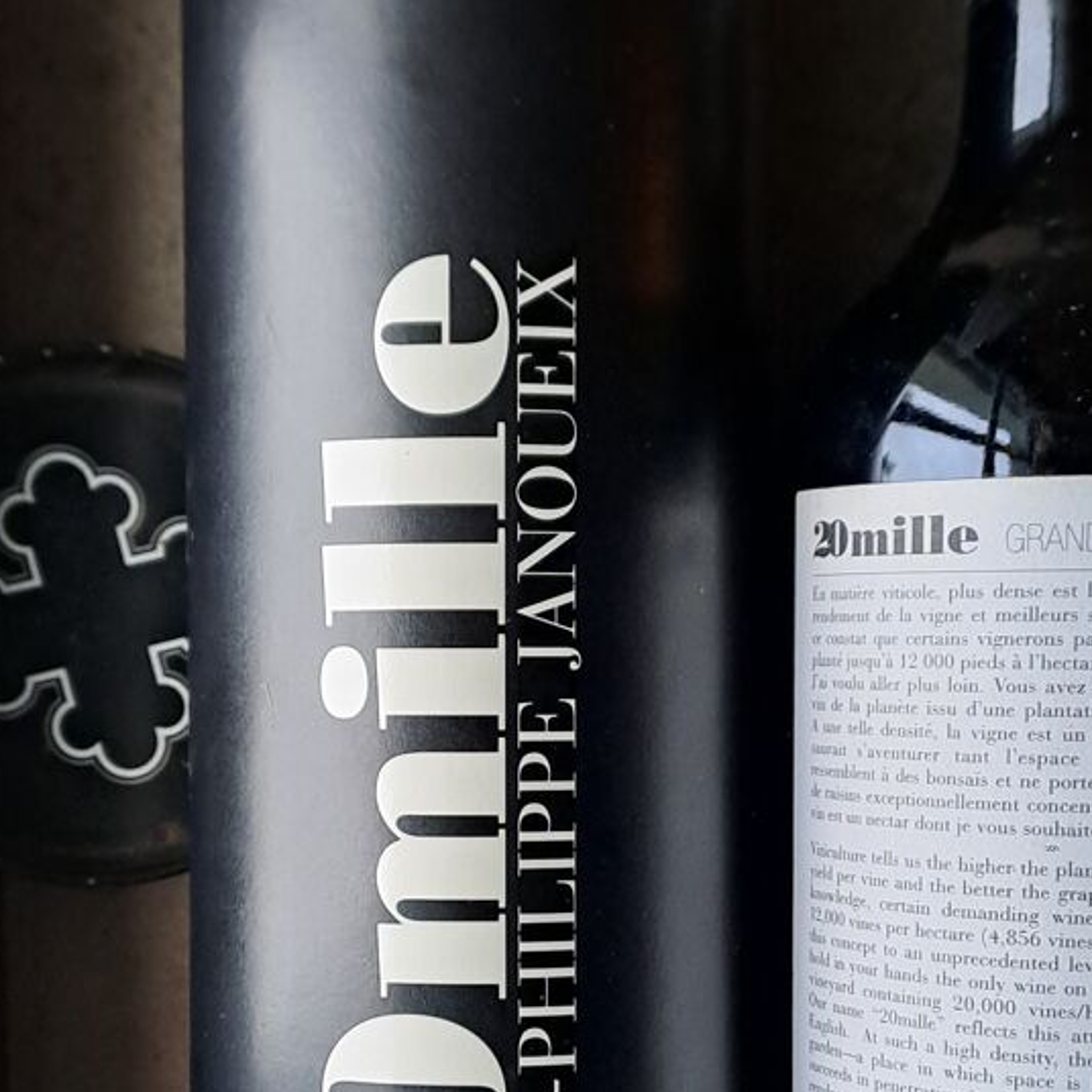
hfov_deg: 31.1
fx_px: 1963
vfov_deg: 30.7
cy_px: 765
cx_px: 532
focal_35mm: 55
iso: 200
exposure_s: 1/50
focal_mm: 4.65
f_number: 1.8
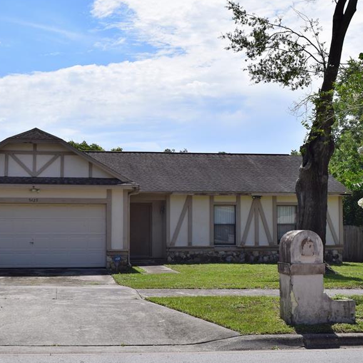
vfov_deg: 32.9
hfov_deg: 32.9
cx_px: 161
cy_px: 175
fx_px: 614
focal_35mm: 52
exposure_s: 1/500
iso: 220
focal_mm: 23
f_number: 11
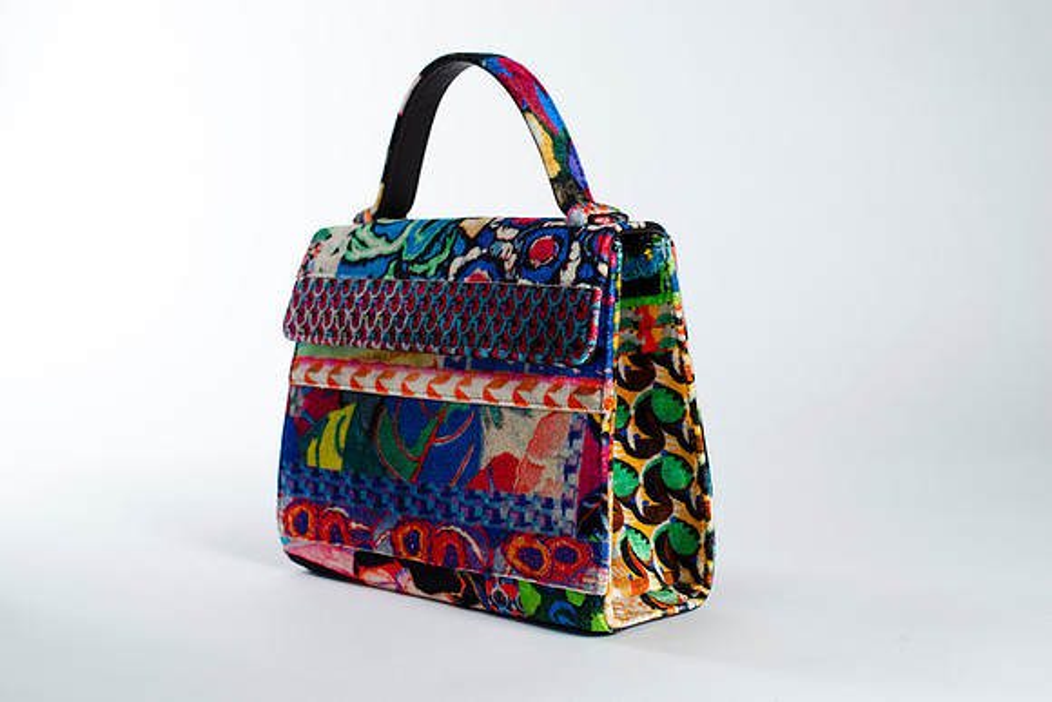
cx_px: 526
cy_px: 351
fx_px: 1461
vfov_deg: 27.0
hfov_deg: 39.6
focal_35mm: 50
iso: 200
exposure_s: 1/200
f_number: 7.1
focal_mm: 50
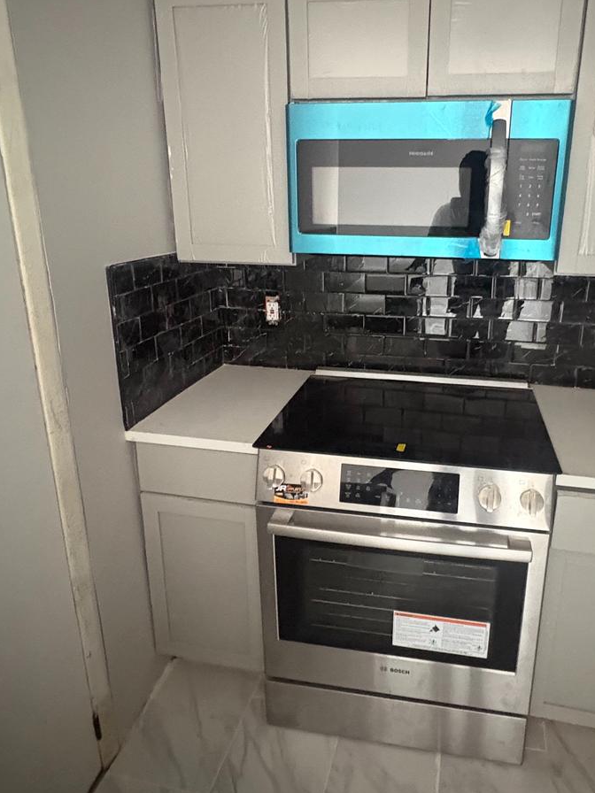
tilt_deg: -14.7
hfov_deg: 56.2
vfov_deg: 71.4
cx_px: 366
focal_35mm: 24
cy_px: 358
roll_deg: -1.2
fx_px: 550
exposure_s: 1/30
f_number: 2.2
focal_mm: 2.22
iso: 1250
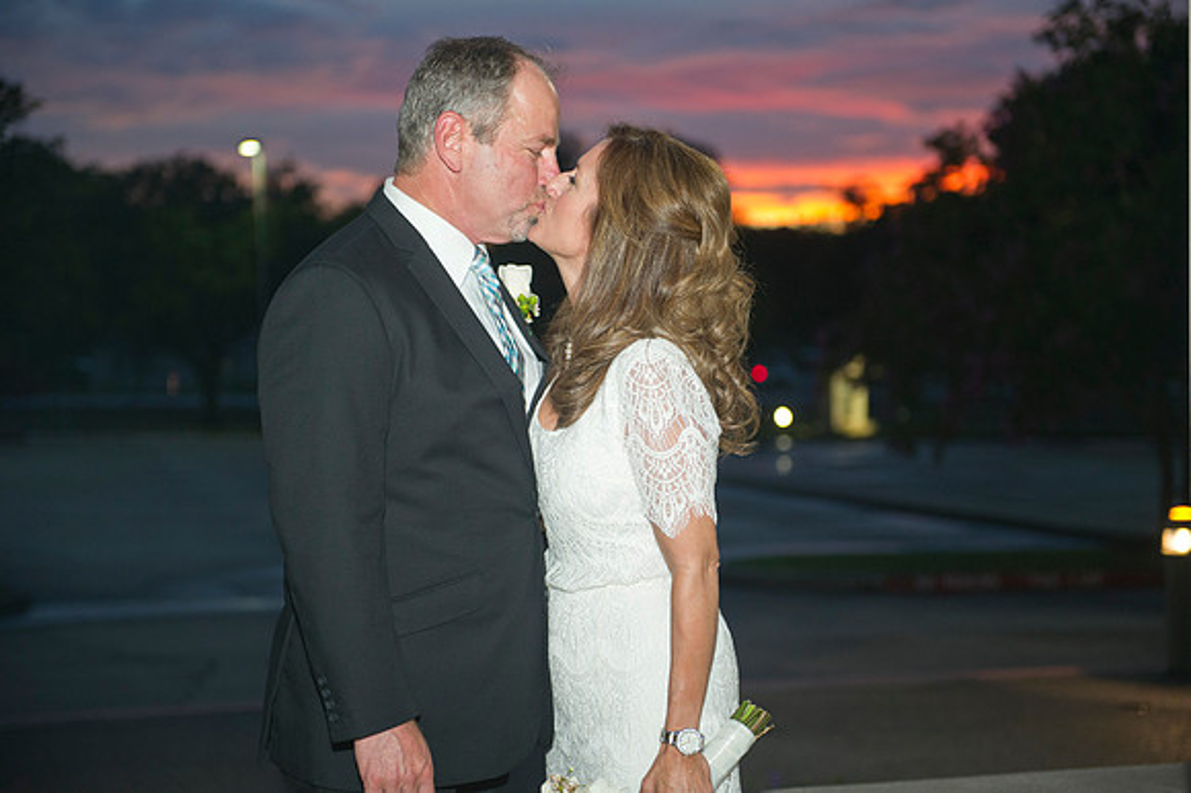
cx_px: 596
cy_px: 396
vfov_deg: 19.4
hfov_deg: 28.9
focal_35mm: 70
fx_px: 2314
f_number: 2.8
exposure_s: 1/160
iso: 800
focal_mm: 70
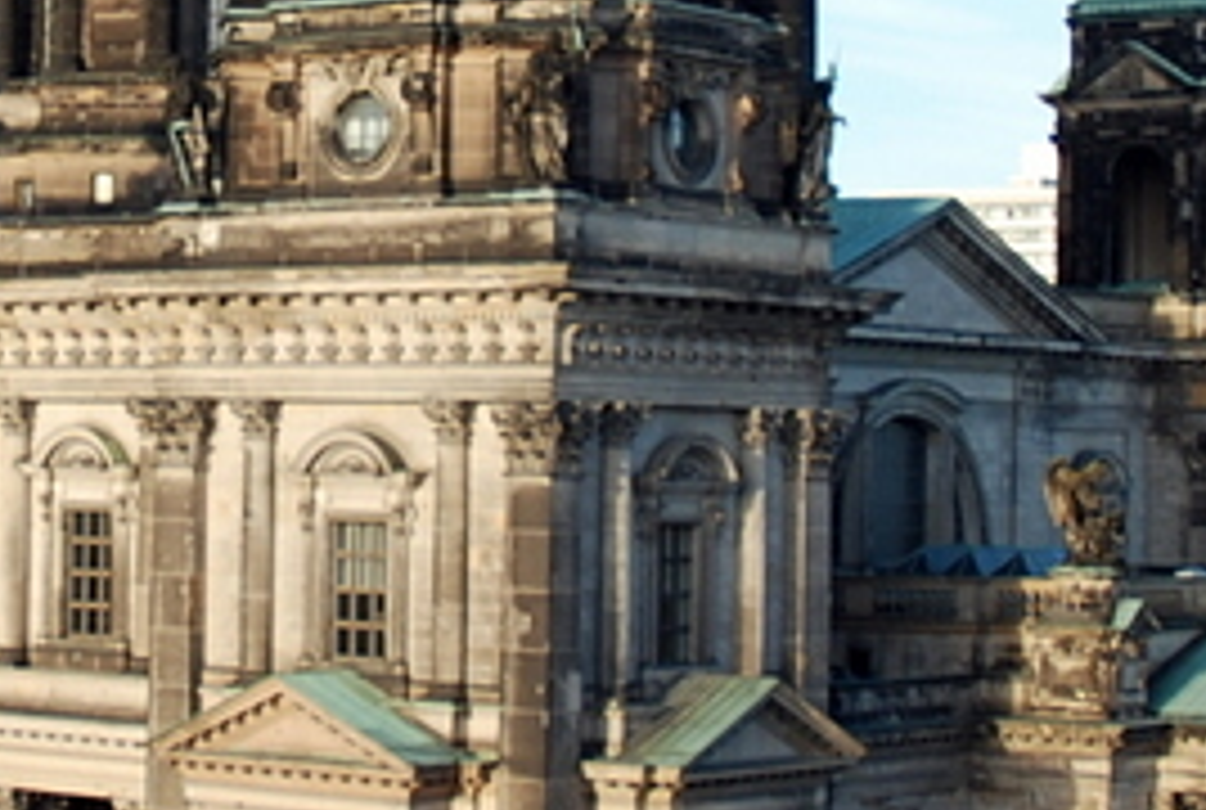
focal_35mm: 103
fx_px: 3458
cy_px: 180
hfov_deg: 19.5
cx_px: 194
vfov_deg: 13.3
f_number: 6.3
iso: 100
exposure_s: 1/160
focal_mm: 18
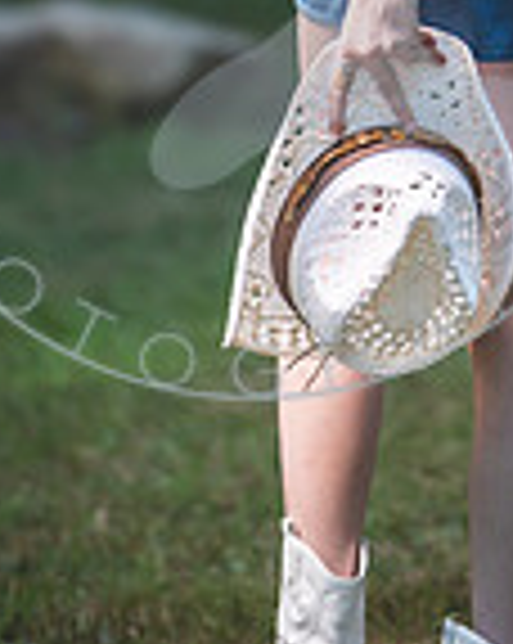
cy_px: -360
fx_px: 9833
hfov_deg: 3.0
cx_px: 459
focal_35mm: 517
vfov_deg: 3.7
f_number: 2.8
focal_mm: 175
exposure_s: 1/400
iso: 400
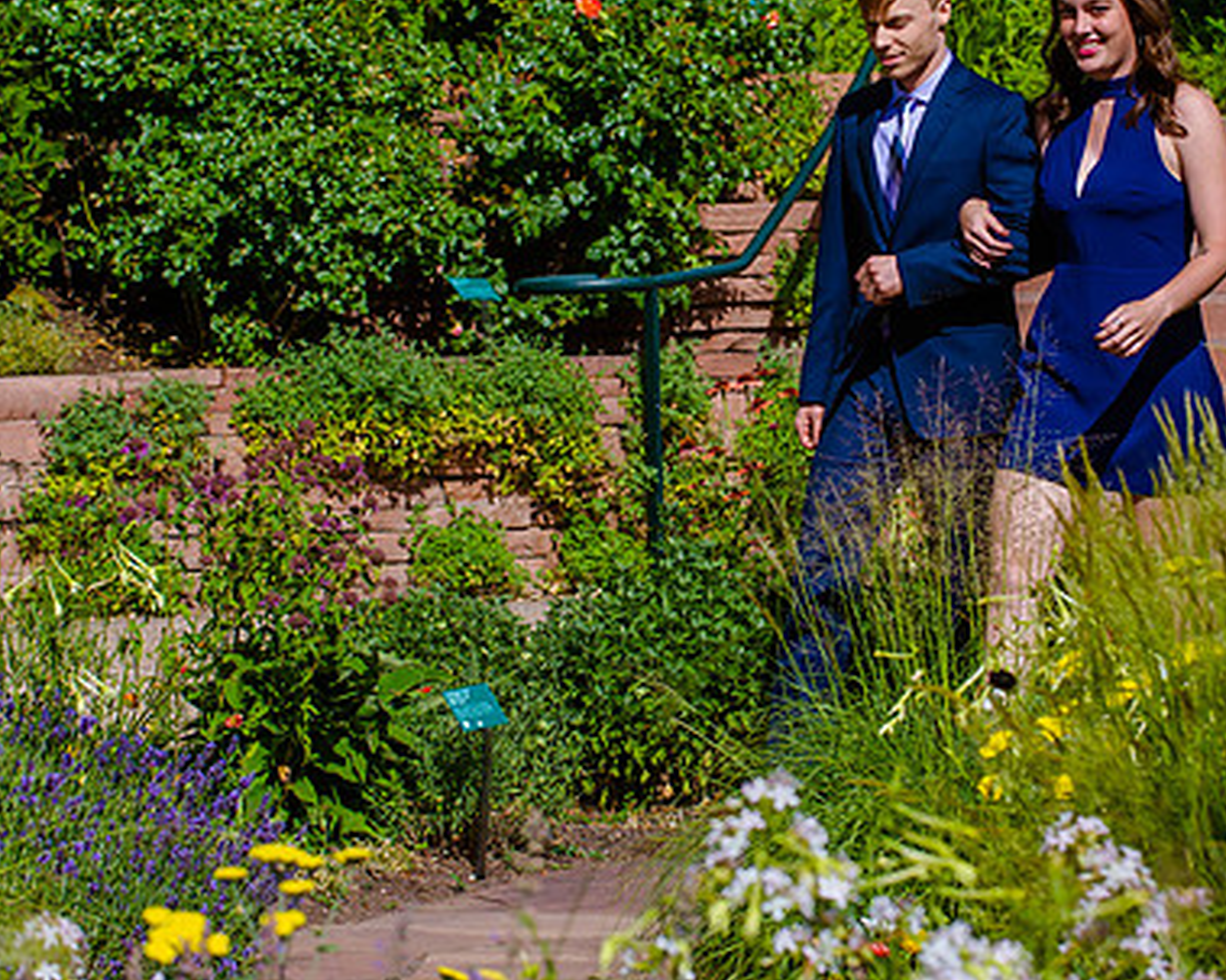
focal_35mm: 189
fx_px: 6856
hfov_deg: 10.2
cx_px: 808
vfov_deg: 8.2
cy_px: 266
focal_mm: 110
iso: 200
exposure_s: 1/640
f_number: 6.3
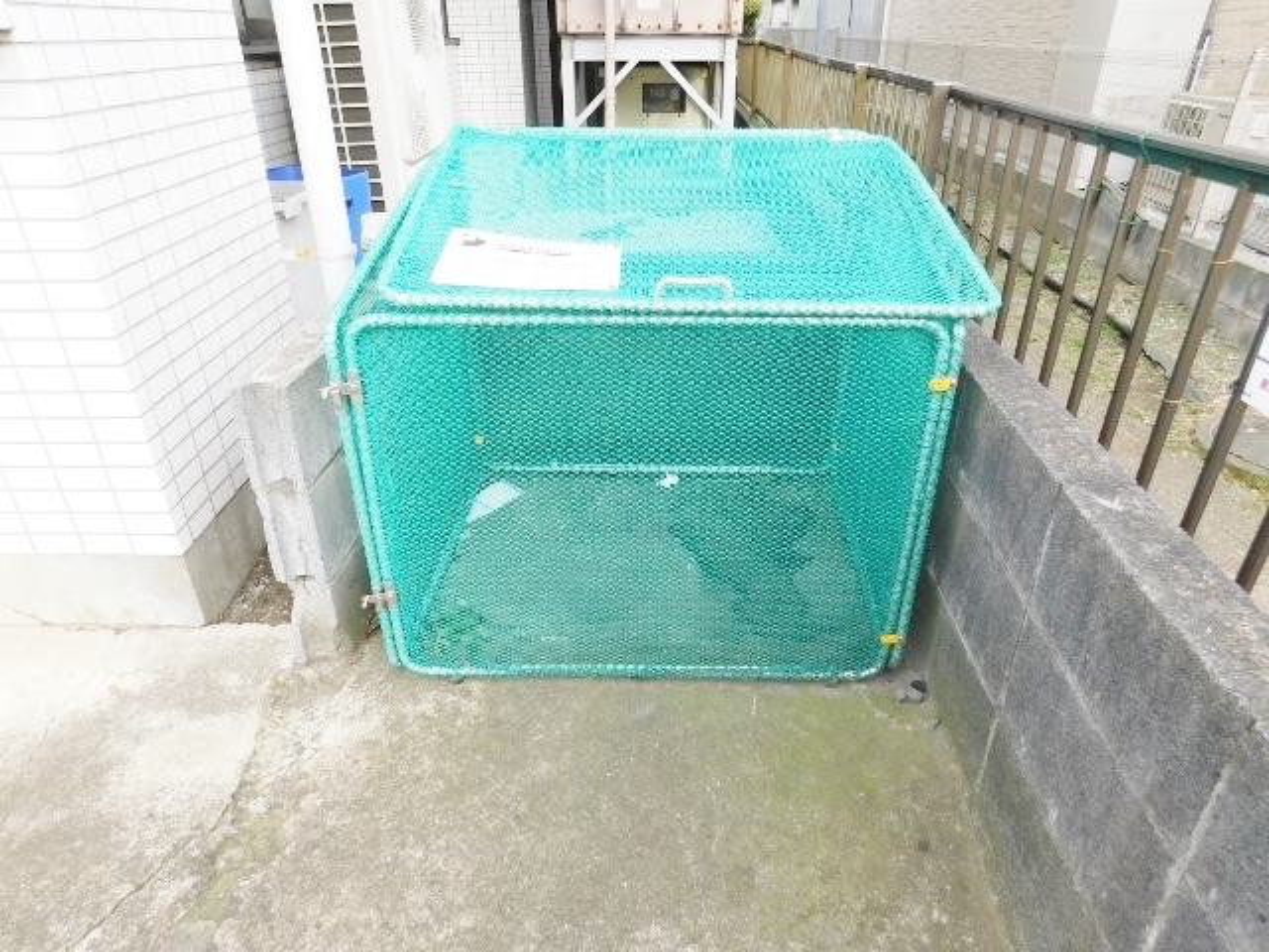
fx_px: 843
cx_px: 634
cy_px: 476
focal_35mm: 23
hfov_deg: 73.9
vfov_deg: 58.9
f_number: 3
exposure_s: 1/200
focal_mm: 4
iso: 125
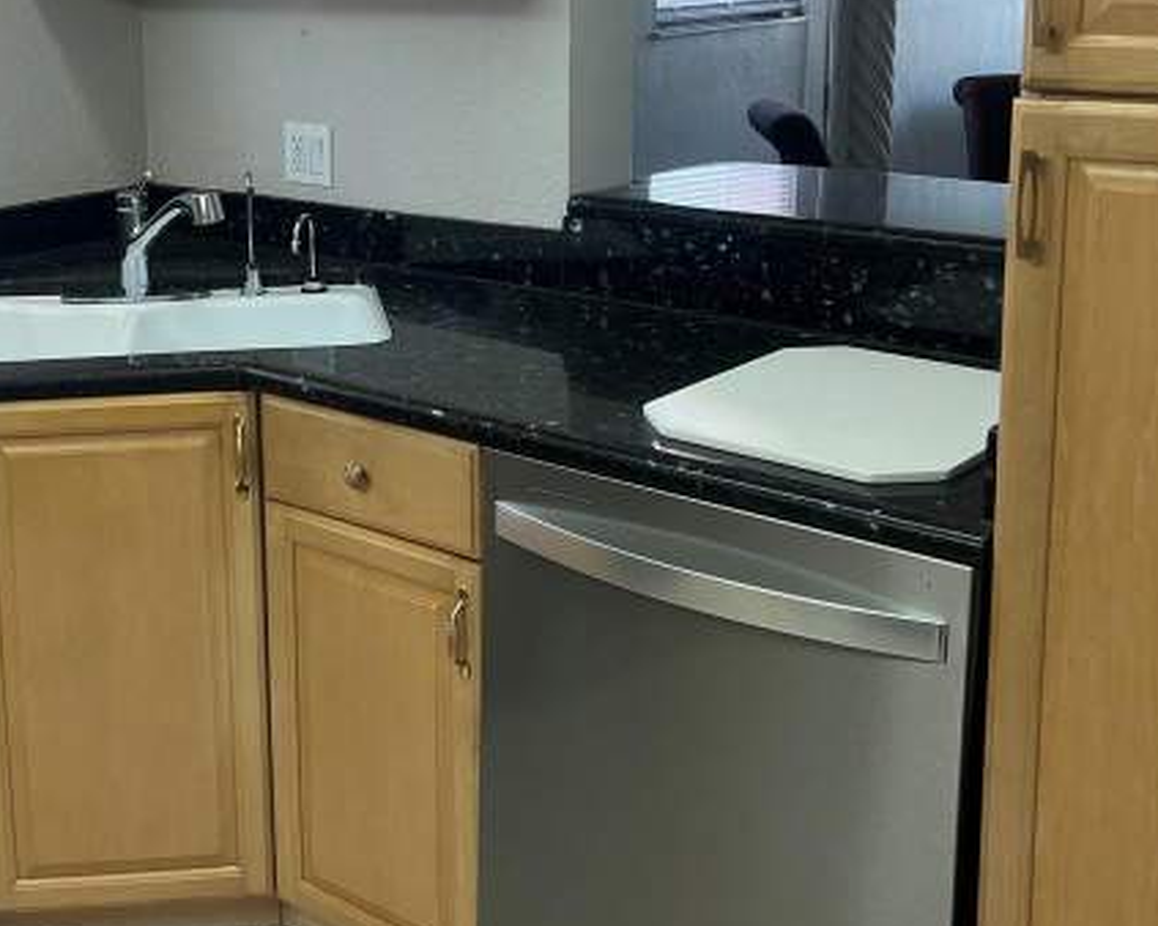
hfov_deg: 38.3
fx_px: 1644
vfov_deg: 30.9
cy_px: 230
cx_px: 367
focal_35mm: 48
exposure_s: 1/60
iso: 100
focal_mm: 5.7
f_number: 1.5
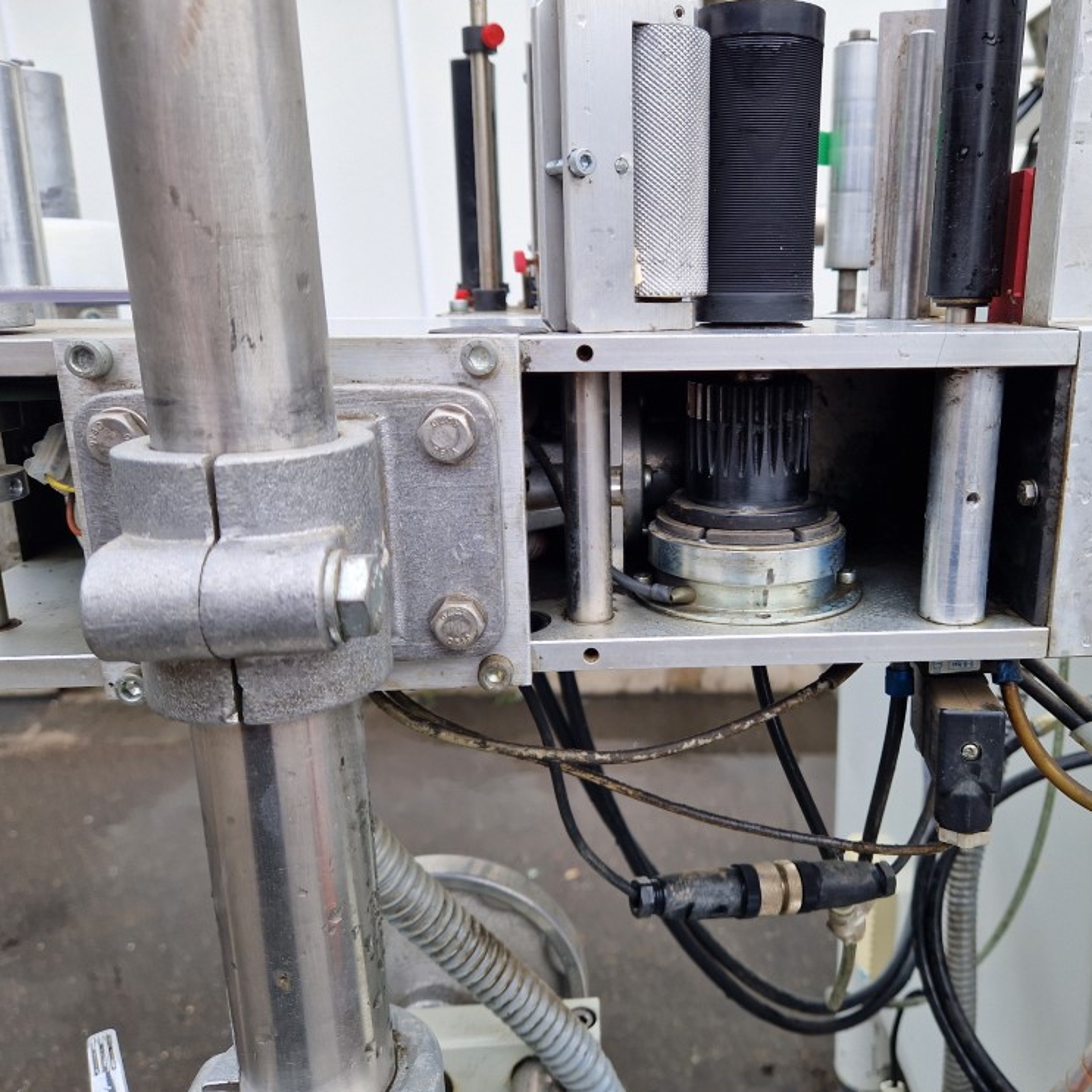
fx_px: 999
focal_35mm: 28
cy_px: 550
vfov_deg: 57.3
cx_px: 676
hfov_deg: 56.7
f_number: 1.8
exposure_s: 1/548
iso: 50
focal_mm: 5.4
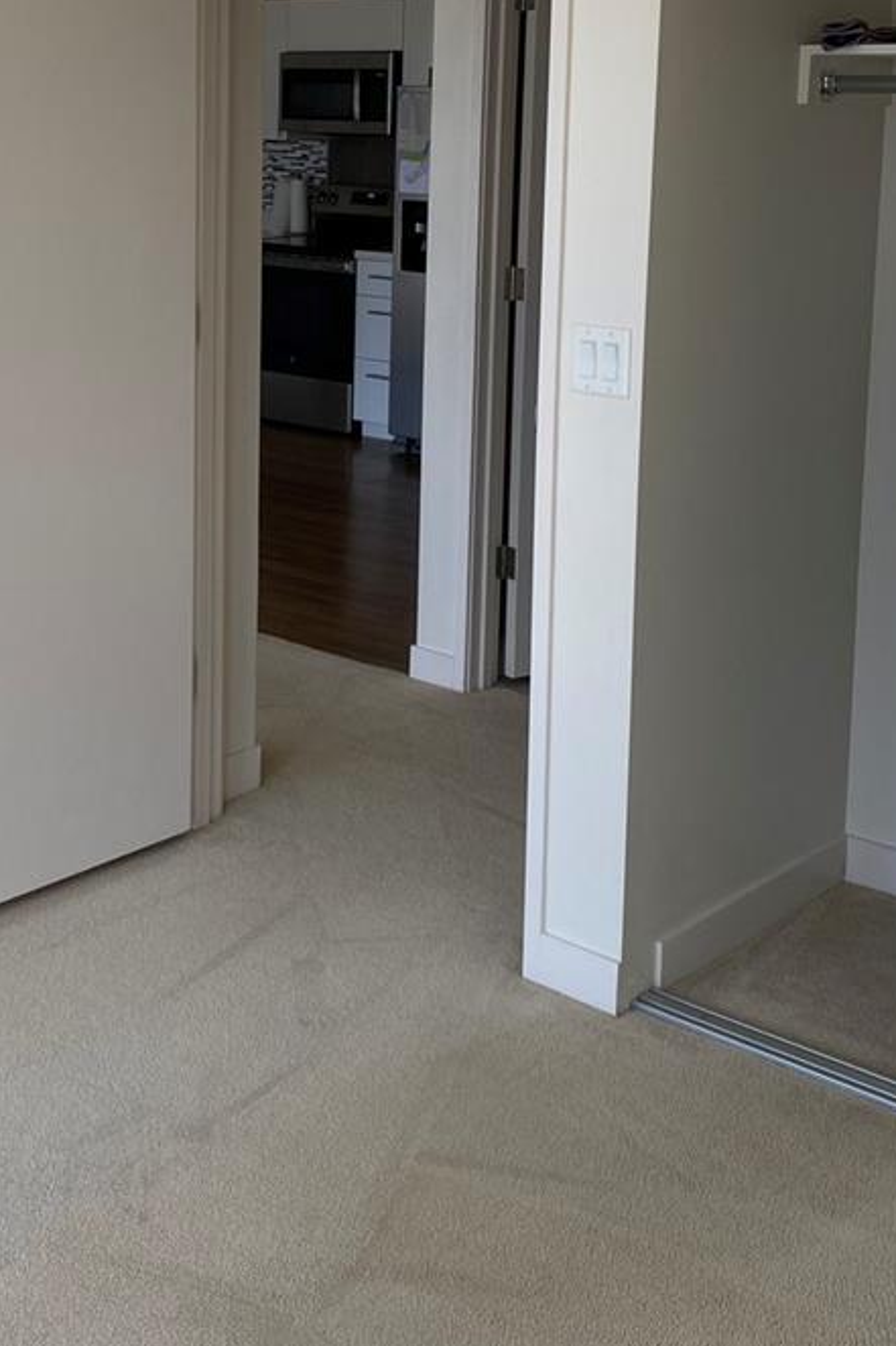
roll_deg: -2.1
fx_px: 1830
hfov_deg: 27.4
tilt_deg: -6.7
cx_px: 311
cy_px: 335
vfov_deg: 39.3
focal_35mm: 49
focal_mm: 4.25
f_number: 1.8
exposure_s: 1/121
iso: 40
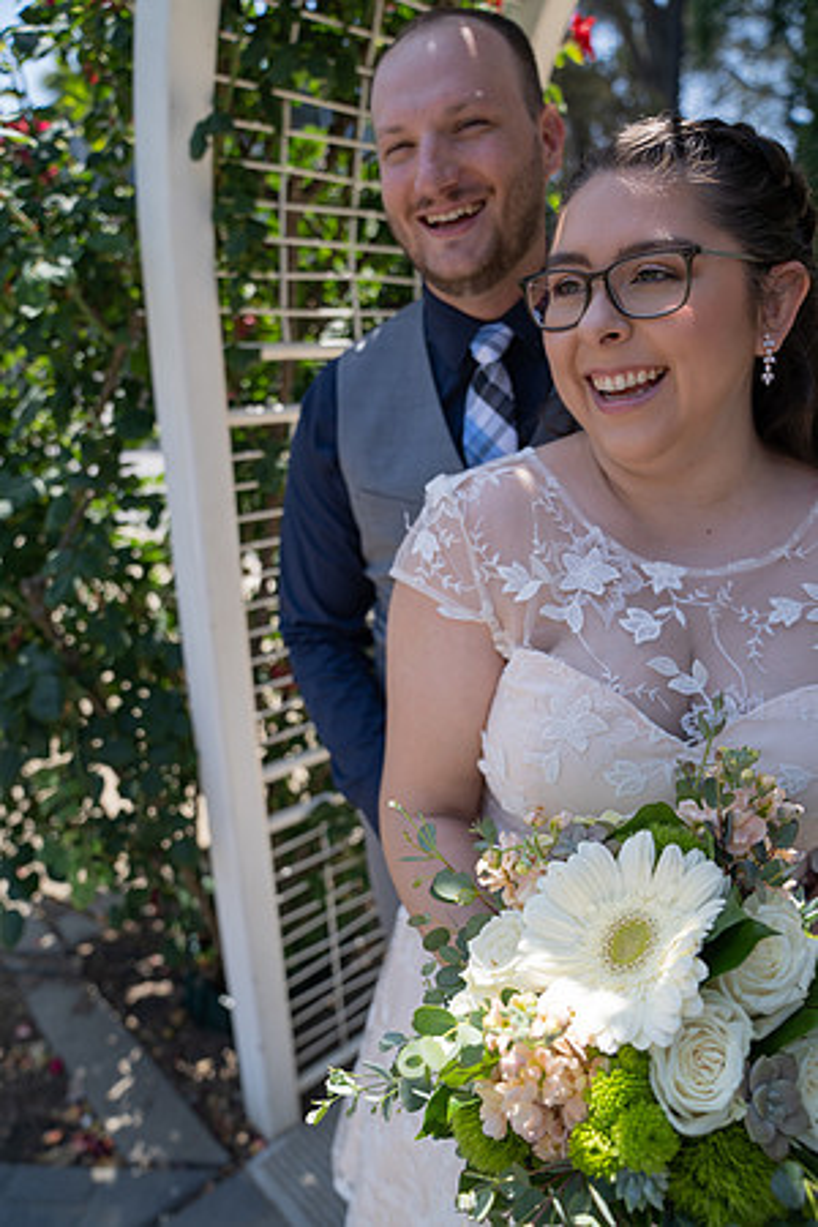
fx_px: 818
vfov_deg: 73.7
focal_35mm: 24
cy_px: 614
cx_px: 409
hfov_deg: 53.1
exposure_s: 1/400
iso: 100
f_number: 3.2
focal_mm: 24
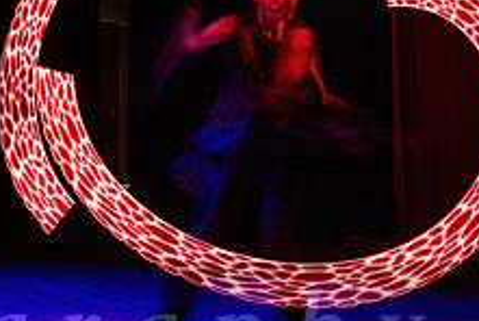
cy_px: 38
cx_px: -20
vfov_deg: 14.0
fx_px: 1292
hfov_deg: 20.2
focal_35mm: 97
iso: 400
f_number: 4
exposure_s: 1/4
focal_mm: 37
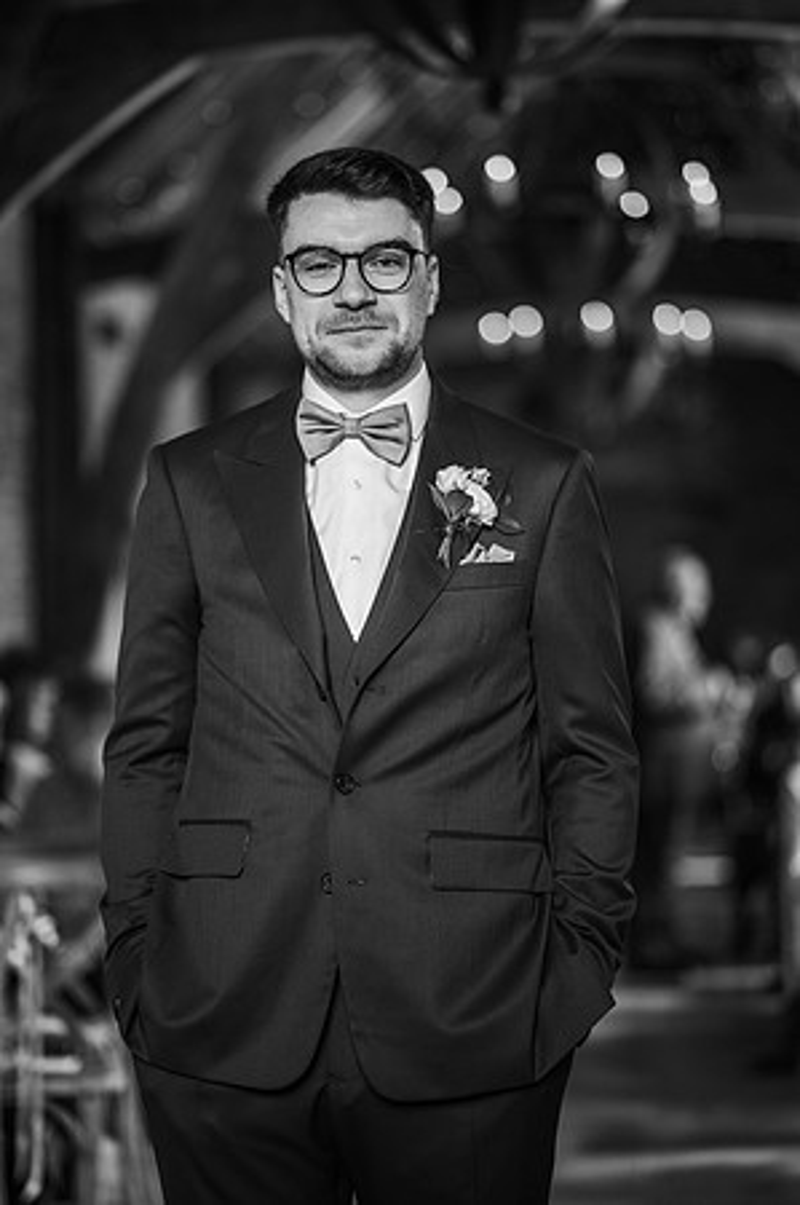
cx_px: 400
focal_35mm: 85
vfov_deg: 23.9
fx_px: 2840
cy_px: 602
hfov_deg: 16.0
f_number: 1.8
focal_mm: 85
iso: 320
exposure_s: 1/200
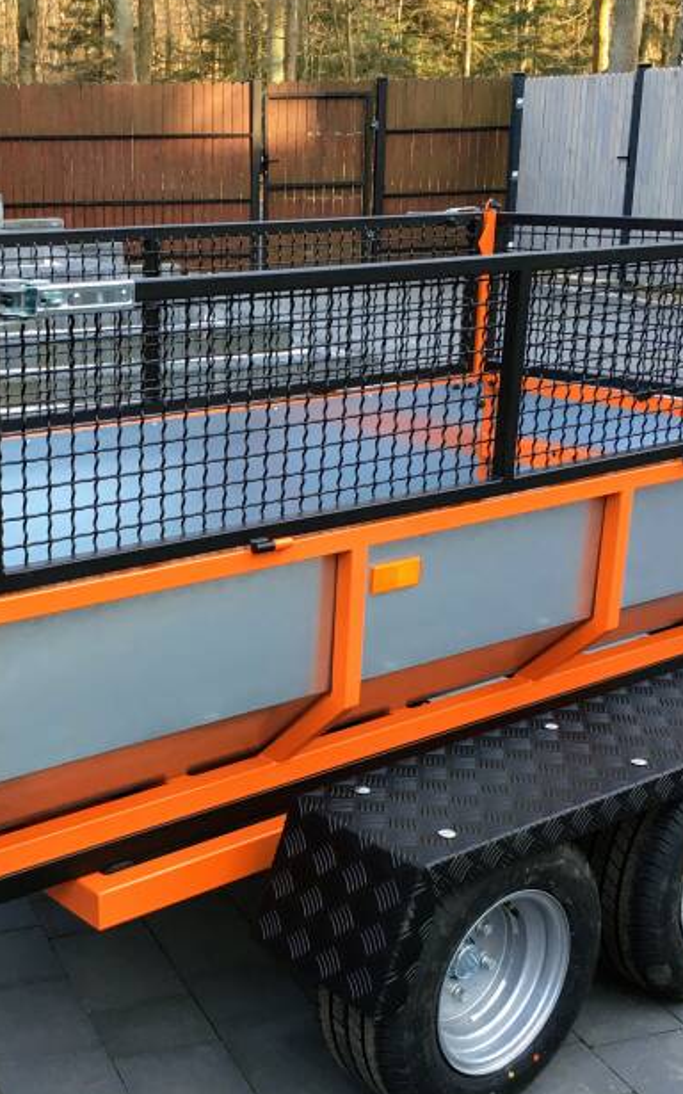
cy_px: 610
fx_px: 1490
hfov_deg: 25.4
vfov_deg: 40.3
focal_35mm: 50
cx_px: 141
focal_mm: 4.15
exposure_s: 1/33
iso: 25
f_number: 2.2
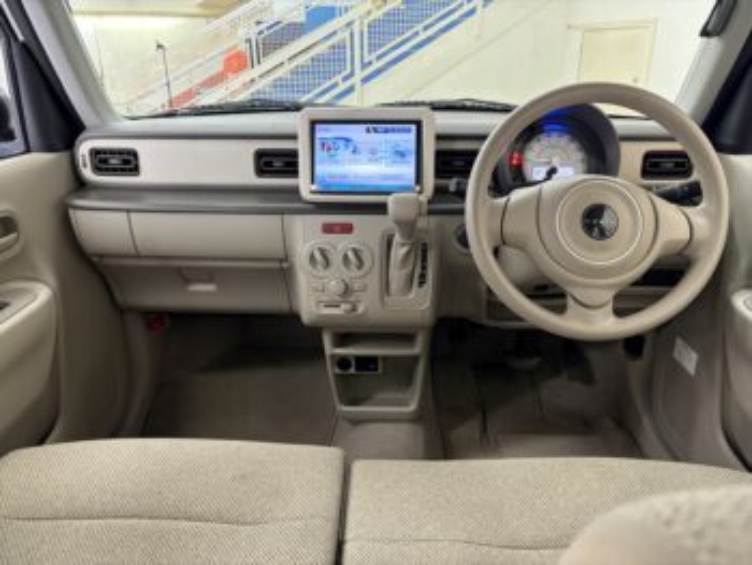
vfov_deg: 53.1
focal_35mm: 26
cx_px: 376
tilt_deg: -20.6
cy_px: 282
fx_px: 565
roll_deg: +1.3
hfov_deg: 67.3
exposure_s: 1/50
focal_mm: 5.96
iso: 320
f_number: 1.6
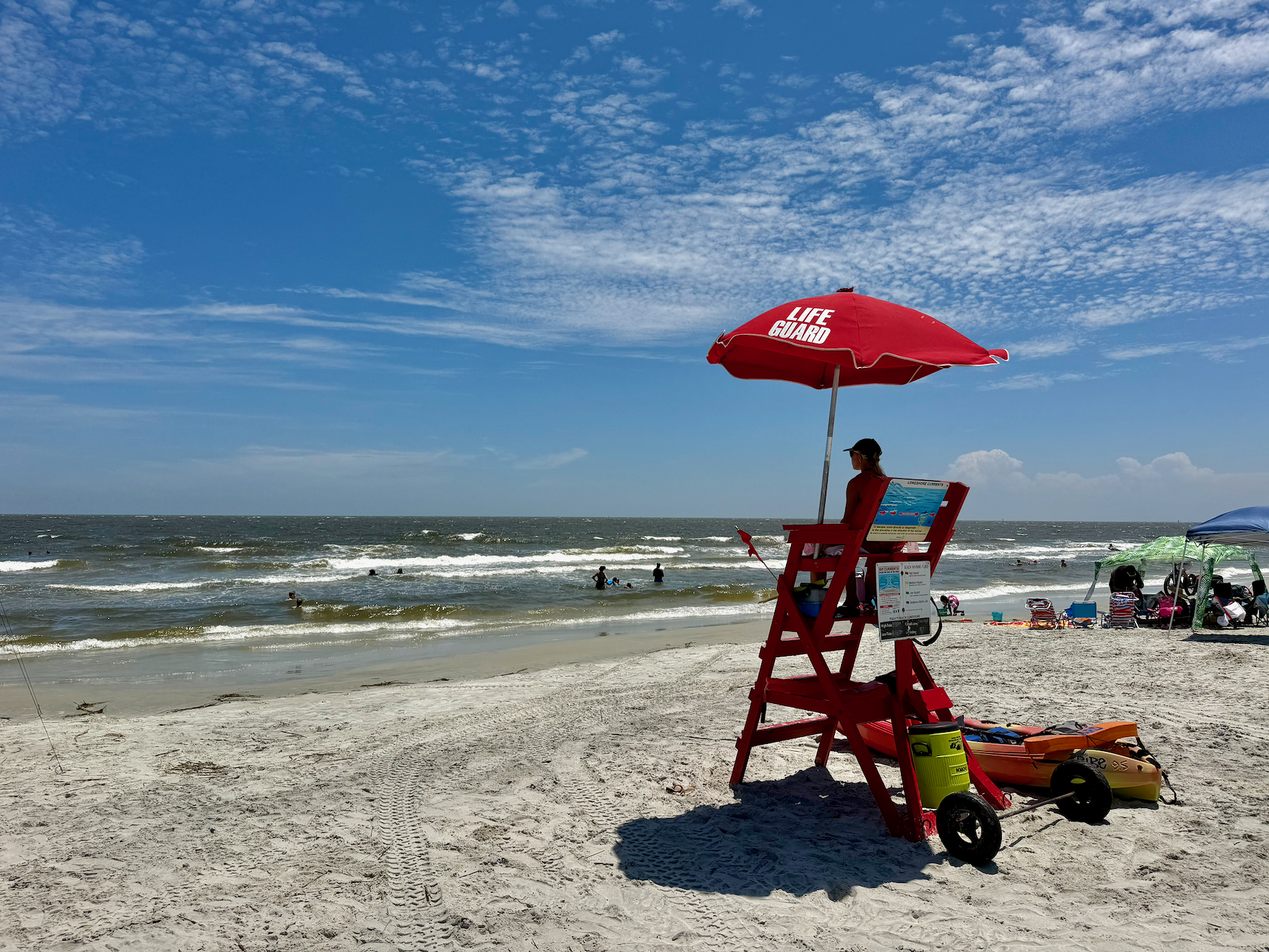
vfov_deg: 56.8
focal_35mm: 24
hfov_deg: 71.6
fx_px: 880
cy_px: 476
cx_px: 634
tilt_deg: +2.5
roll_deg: -0.8
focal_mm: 6.76
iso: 80
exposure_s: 1/11905
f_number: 1.78
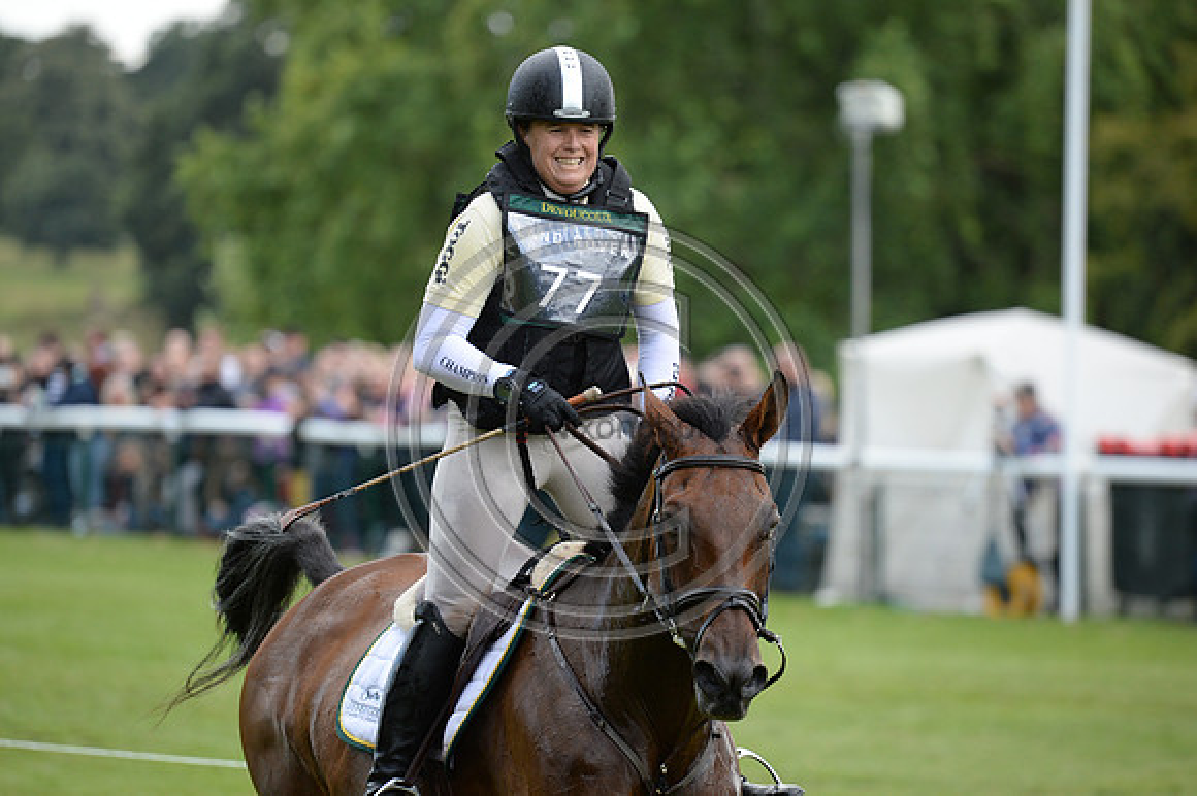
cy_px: 398
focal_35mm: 340
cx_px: 598
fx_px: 11298
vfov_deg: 4.0
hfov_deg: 6.1
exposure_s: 1/800
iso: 1000
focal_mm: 340
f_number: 5.6
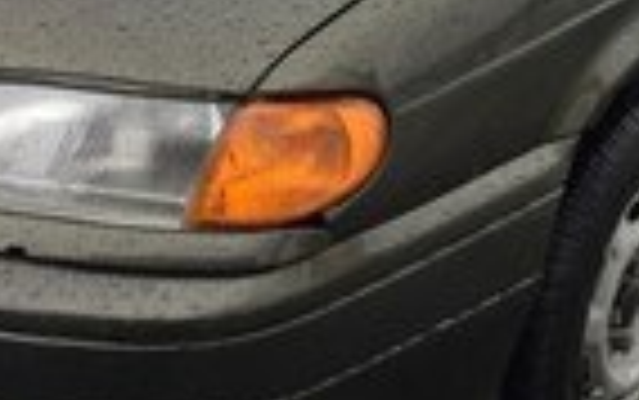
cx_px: 806
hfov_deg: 18.3
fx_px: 1865
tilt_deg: -17.8
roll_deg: -1.1
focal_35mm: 107
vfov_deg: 11.8
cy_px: -153
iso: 32
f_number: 2.2
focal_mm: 4.15
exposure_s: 1/246
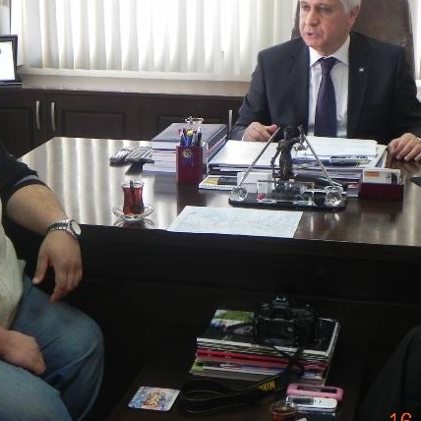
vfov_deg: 22.8
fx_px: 1046
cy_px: 189
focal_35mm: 76
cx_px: 163
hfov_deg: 22.7
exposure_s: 1/30
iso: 222
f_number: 3.2
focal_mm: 8.2
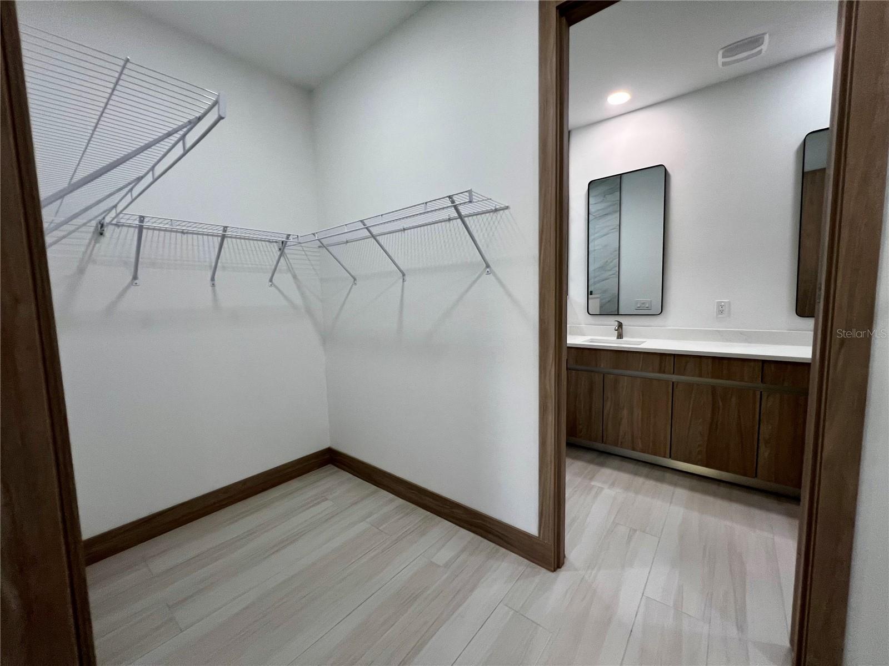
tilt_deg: -4.5
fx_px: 334
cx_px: 444
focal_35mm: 13
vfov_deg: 89.9
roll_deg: +1.7
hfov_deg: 106.2
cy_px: 333
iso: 125
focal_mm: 1.57
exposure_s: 1/120
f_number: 1.8
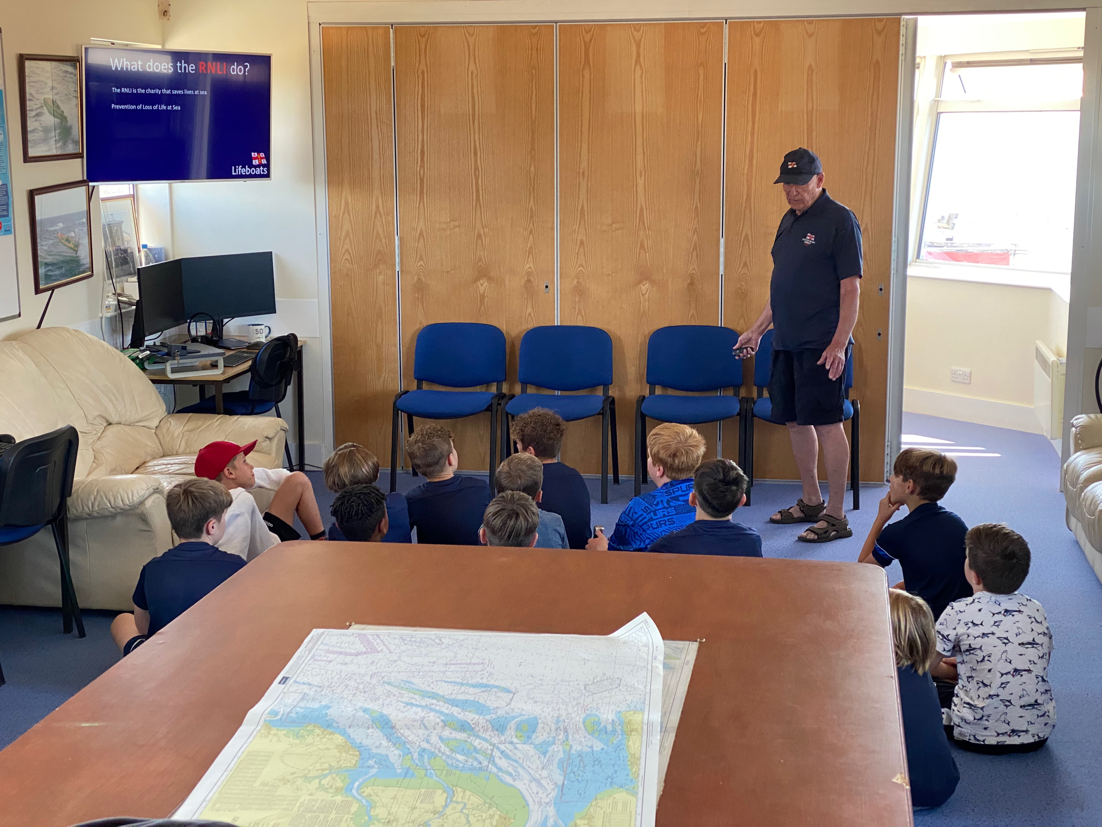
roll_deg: +0.1
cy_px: 414
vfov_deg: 28.0
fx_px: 1655
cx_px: 551
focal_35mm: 52
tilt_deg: -10.8
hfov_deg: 36.8
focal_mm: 6
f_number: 2
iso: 160
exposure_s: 1/93
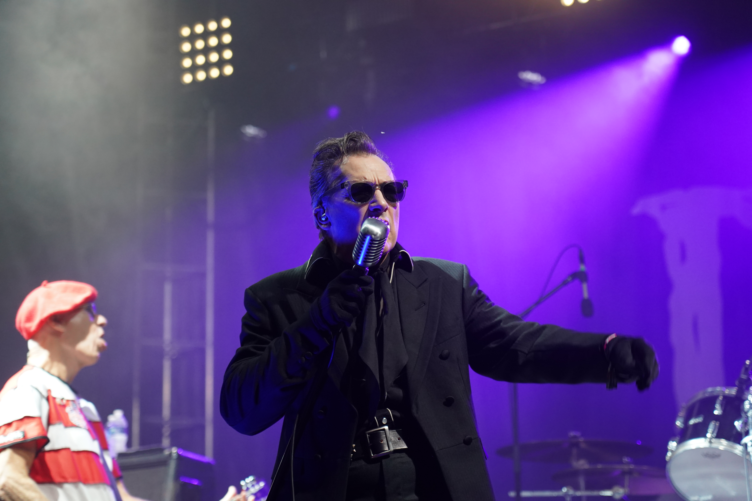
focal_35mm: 105
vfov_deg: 13.0
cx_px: 376
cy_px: 250
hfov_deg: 19.5
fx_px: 2193
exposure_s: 1/160
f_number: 4
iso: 3200
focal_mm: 105
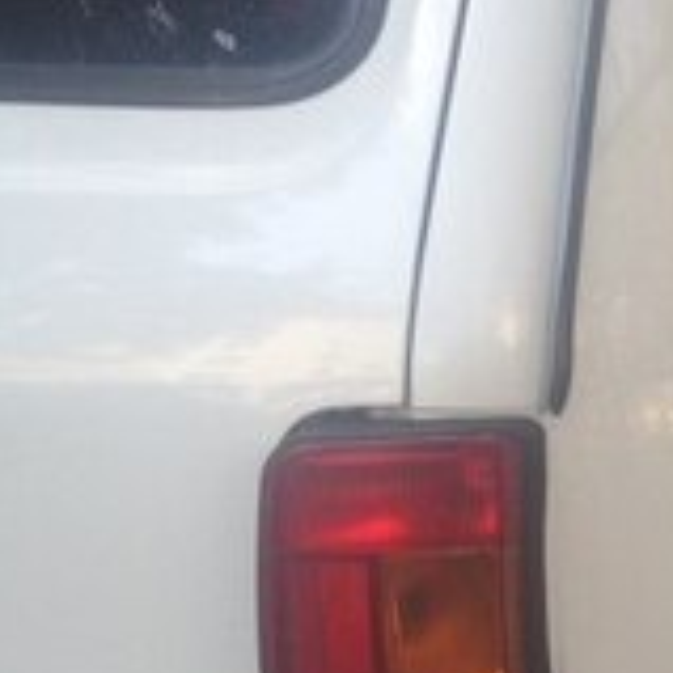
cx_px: 1177
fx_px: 2662
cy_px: 430
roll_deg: -0.8
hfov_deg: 13.1
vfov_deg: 14.4
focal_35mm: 121
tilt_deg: -7.1
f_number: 2.4
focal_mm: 4.12
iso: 50
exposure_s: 1/127
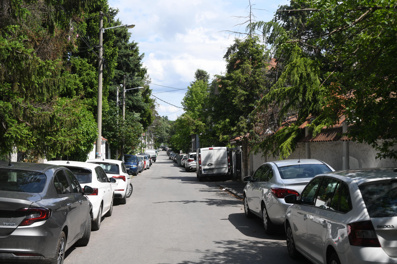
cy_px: 132
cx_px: 198
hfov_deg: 39.6
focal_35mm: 50
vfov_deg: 27.0
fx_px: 551
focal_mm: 50
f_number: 6.3
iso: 250
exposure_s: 1/1000
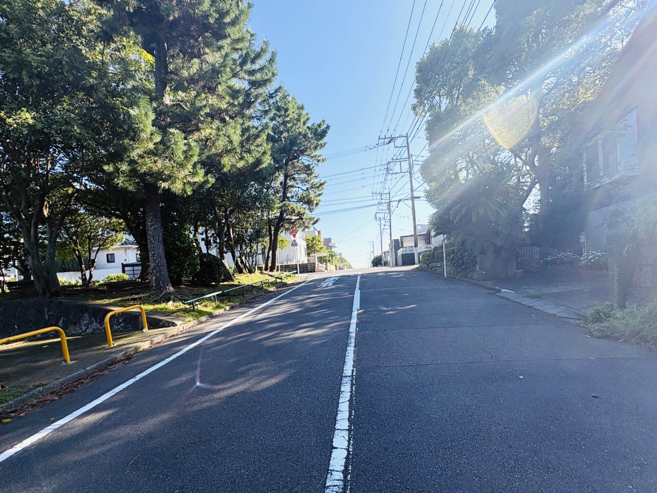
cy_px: 246
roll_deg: +4.0
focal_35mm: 14
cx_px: 328
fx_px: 266
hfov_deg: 102.1
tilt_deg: +5.2
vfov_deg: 85.7
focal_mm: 2.22
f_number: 2.2
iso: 50
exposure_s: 1/1006
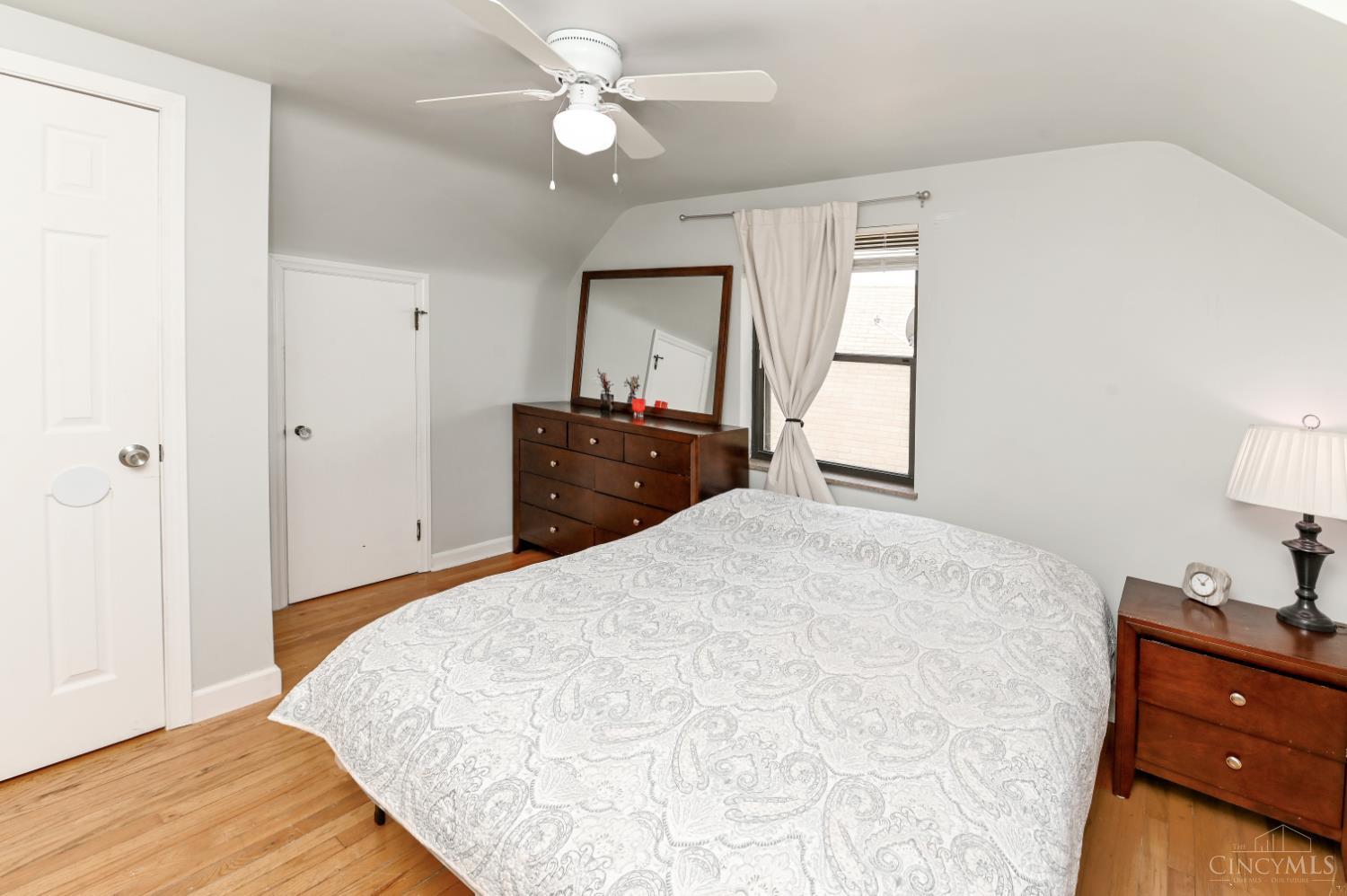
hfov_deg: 100.4
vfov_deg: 77.2
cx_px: 674
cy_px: 448
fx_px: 561
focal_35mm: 15
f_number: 8
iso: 320
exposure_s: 1/80
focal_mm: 15
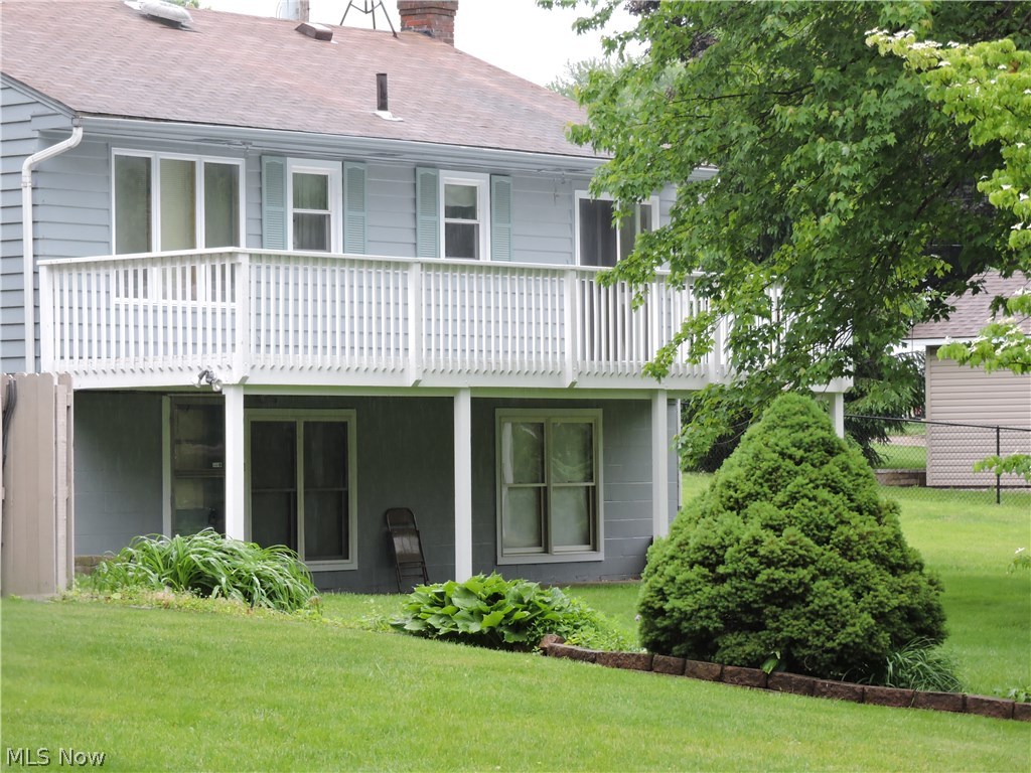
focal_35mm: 125
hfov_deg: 15.8
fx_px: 3723
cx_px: 516
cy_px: 386
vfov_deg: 11.9
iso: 220
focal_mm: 22.4
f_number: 5
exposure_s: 1/100
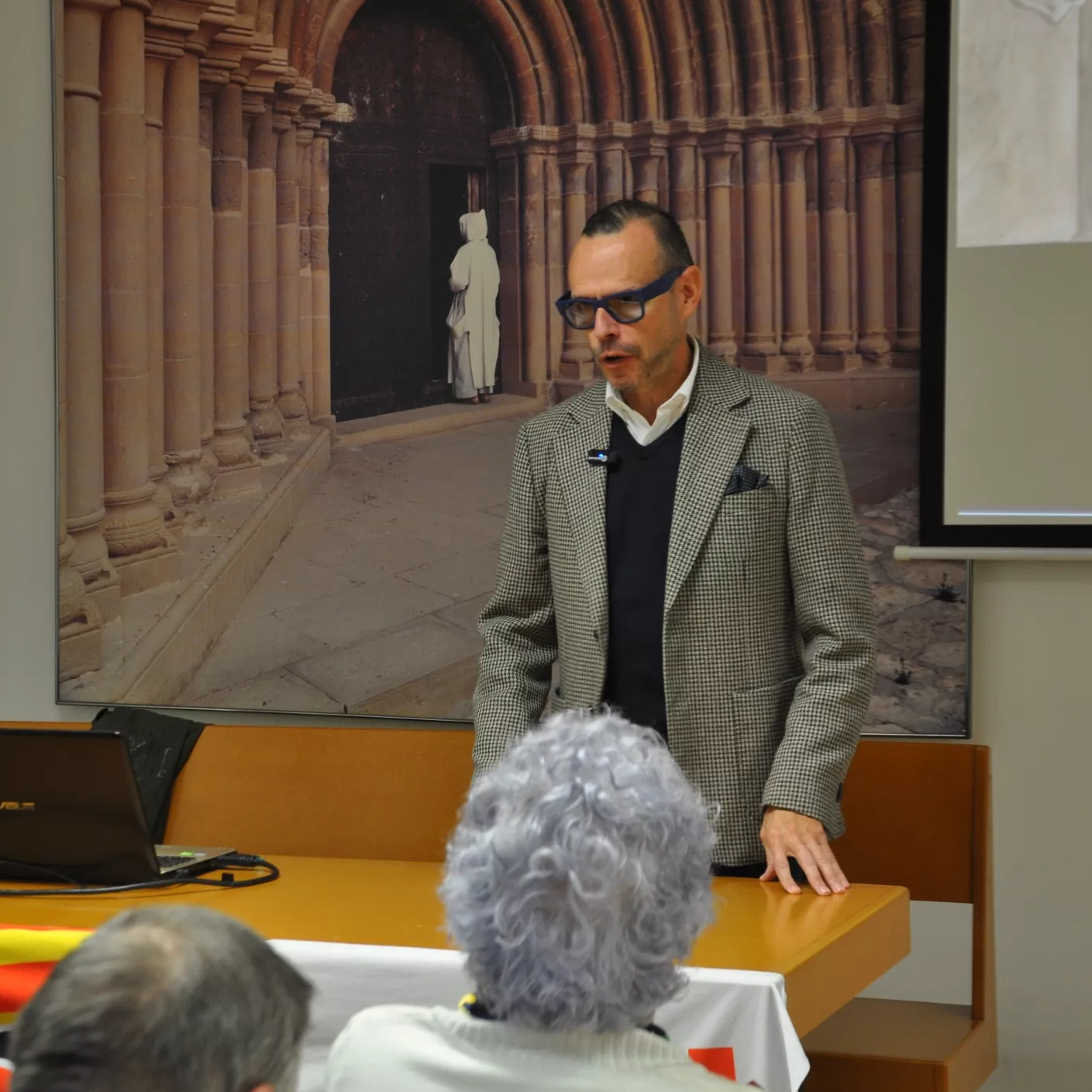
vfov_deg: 18.7
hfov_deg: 18.6
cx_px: 404
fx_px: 3319
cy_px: 546
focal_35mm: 93
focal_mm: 48
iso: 400
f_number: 4.8
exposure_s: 1/20
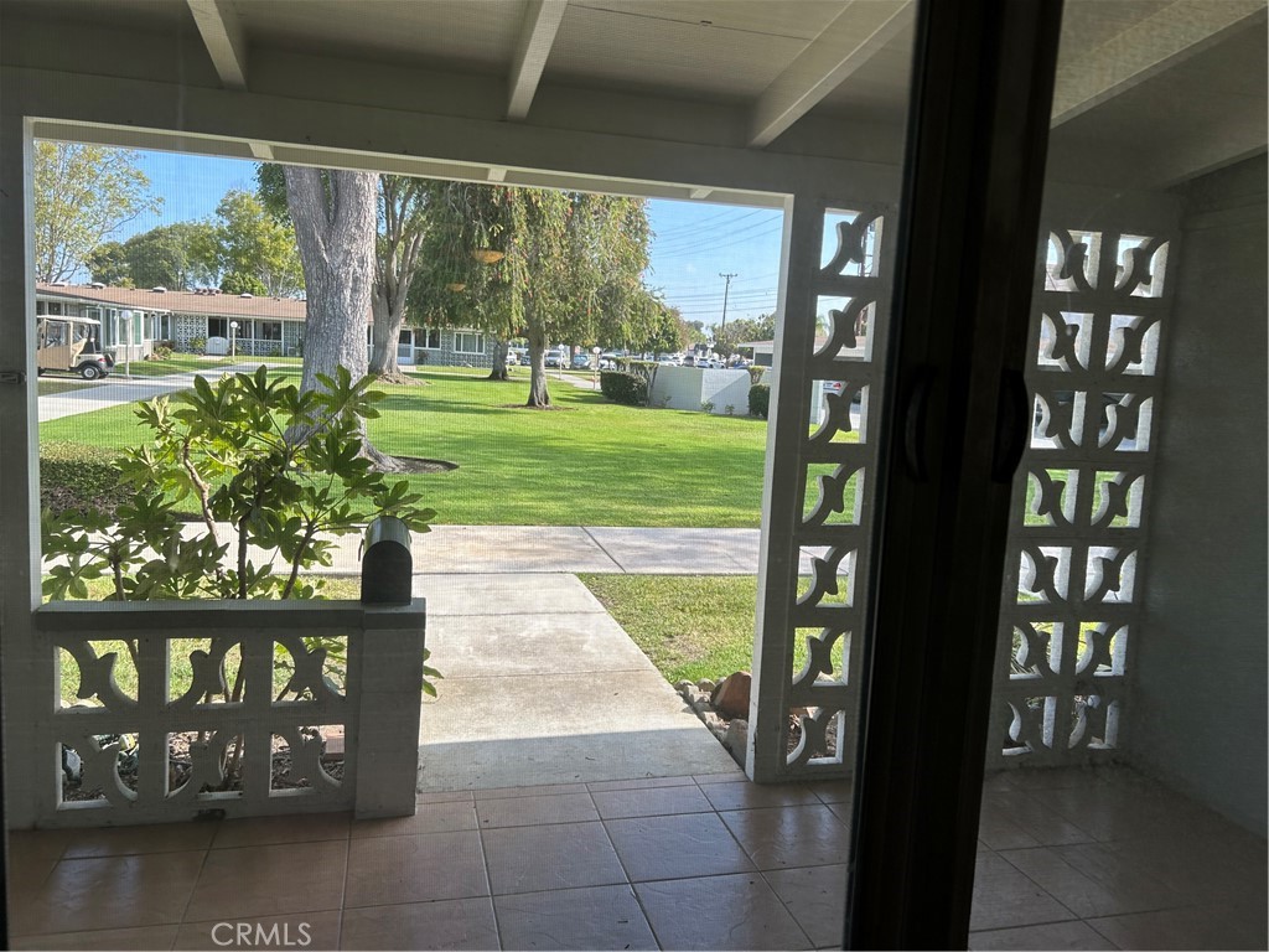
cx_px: 634
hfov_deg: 67.3
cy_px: 476
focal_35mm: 26
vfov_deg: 53.1
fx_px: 953
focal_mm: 5.7
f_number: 1.5
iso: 50
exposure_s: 1/696
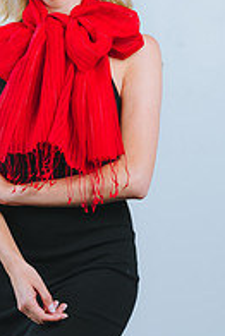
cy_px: 142
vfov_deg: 10.5
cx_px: 48
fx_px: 1825
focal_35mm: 195
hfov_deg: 7.0
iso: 100
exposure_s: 1/200
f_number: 4
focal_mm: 85
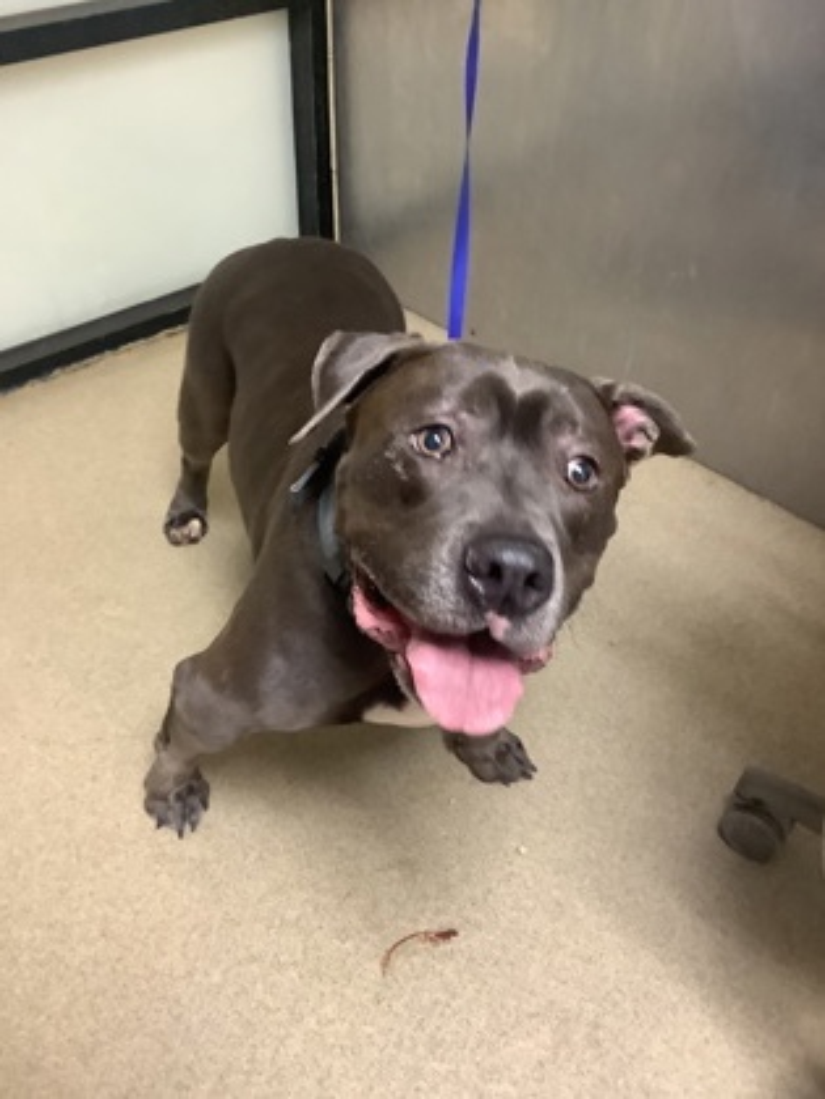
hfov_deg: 45.4
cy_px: 550
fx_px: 985
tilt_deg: -41.6
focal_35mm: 31
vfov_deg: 58.4
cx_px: 412
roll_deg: -3.6
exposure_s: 1/30
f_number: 2.4
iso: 320
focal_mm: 3.3
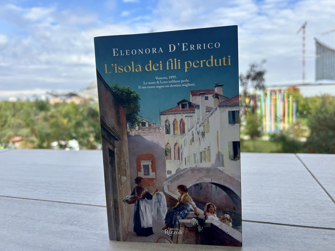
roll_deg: +2.2
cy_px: 126
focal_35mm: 26
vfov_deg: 53.1
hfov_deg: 67.3
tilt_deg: -4.9
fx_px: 252
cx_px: 168
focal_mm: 5.7
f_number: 1.5
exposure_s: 1/1597
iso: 50
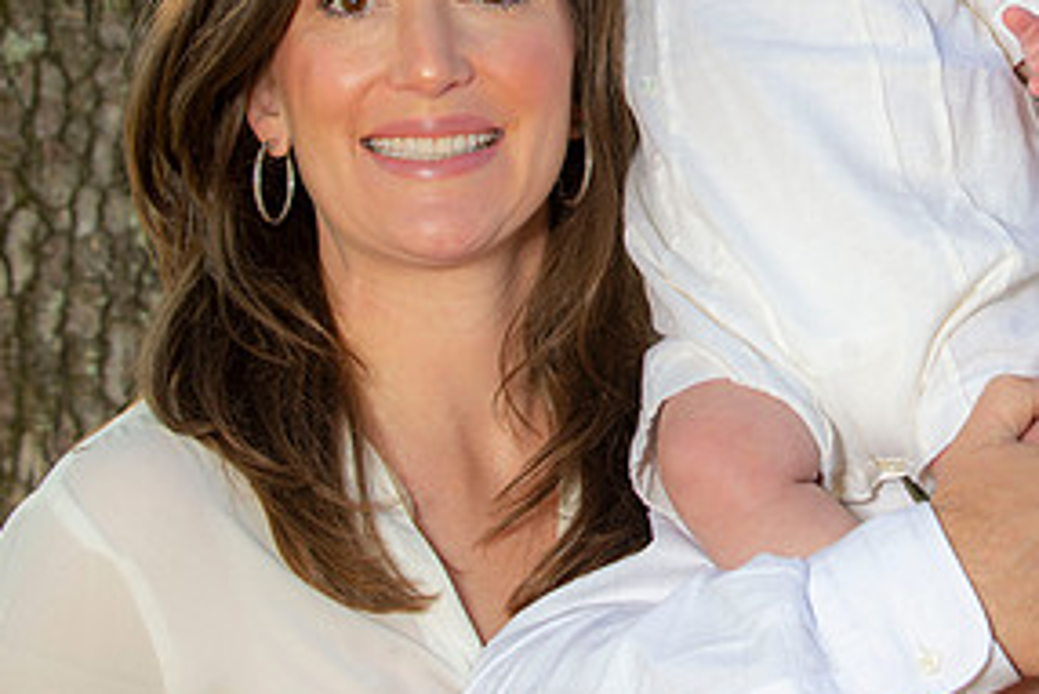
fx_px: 4562
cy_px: 80
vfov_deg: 8.7
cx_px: 905
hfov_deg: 12.9
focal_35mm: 158
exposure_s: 1/250
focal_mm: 78
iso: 200
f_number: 7.1
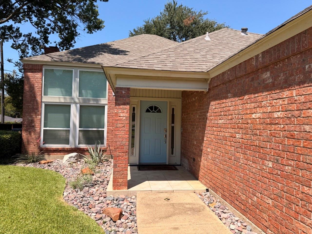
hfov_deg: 71.6
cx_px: 156
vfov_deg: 56.8
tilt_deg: +2.4
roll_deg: -1.7
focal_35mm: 24
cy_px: 117
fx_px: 216
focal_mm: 6.76
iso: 80
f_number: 1.78
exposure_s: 1/3953
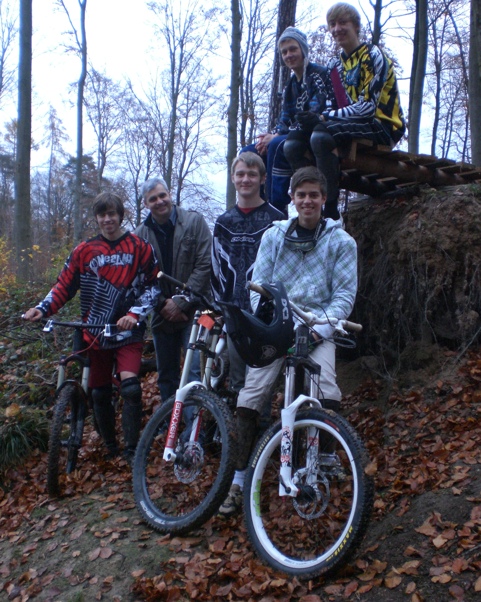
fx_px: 712
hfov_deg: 37.3
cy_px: 285
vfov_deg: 45.8
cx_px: 243
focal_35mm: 40
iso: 200
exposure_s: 1/60
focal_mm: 6.3
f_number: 3.1
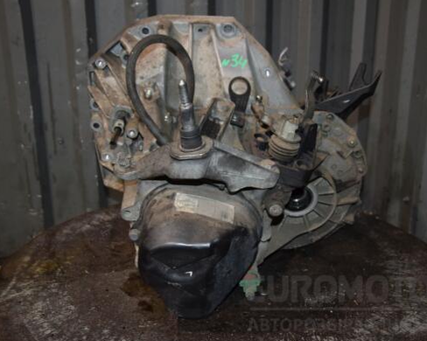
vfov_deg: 33.4
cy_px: 172
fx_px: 568
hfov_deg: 41.1
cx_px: 231
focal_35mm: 45
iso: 800
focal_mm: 26
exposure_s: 1/60
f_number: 5
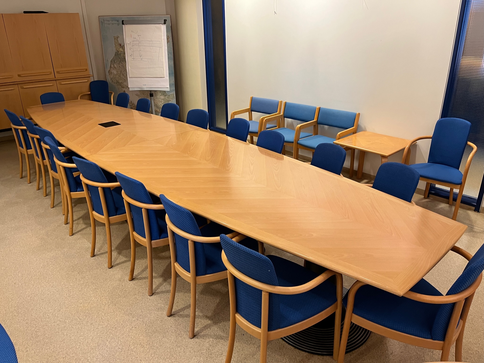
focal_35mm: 26
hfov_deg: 67.3
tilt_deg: -20.2
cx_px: 242
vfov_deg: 53.0
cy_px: 182
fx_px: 363
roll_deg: +1.3
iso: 200
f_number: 1.6
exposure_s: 1/50
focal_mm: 5.1
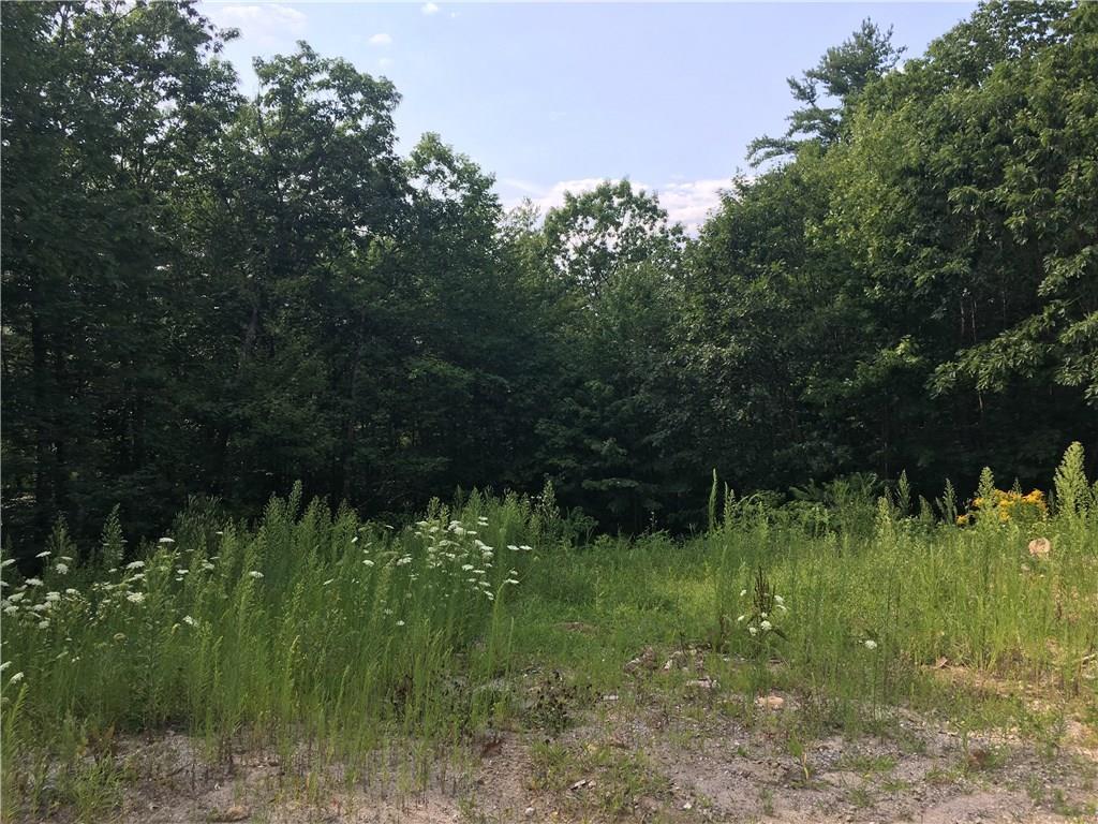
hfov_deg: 61.7
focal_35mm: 29
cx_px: 549
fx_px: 920
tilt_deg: -1.4
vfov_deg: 48.2
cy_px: 412
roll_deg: -3.3
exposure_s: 1/712
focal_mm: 4.15
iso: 25
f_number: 2.2
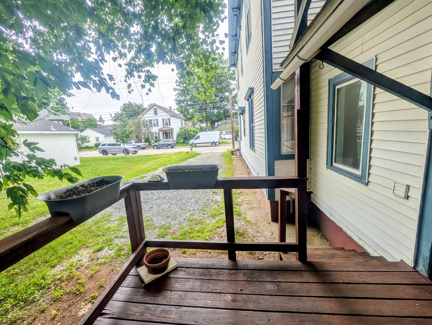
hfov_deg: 110.5
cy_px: 162
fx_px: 150
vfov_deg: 94.6
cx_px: 216
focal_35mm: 12
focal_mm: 2.02
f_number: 1.7
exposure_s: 1/585
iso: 46
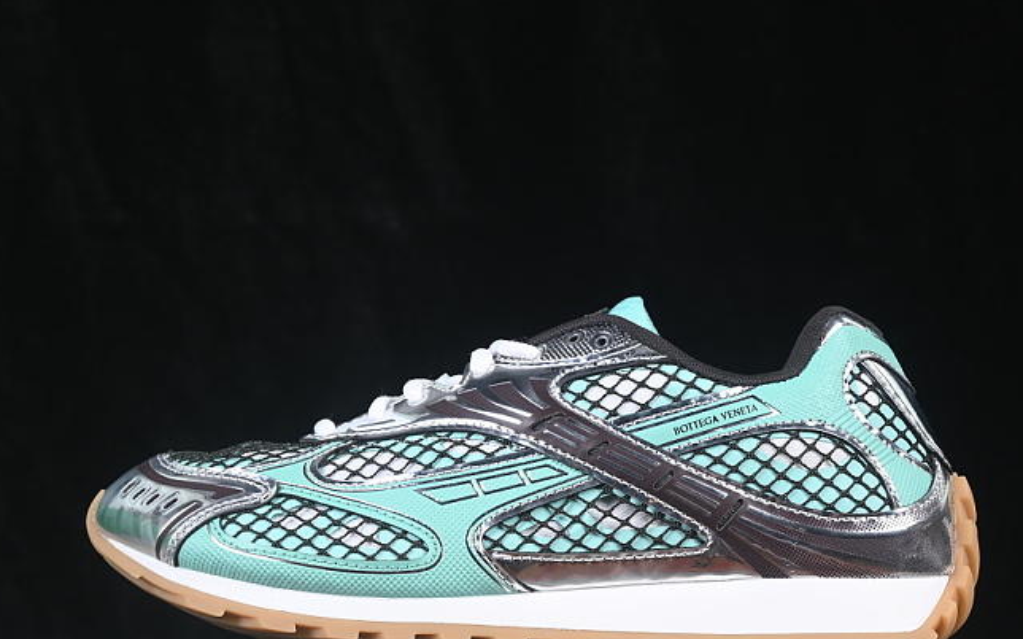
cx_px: 535
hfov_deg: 21.9
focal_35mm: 95
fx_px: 2648
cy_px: 392
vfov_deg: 13.7
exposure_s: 1/60
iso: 160
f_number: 7.1
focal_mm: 50
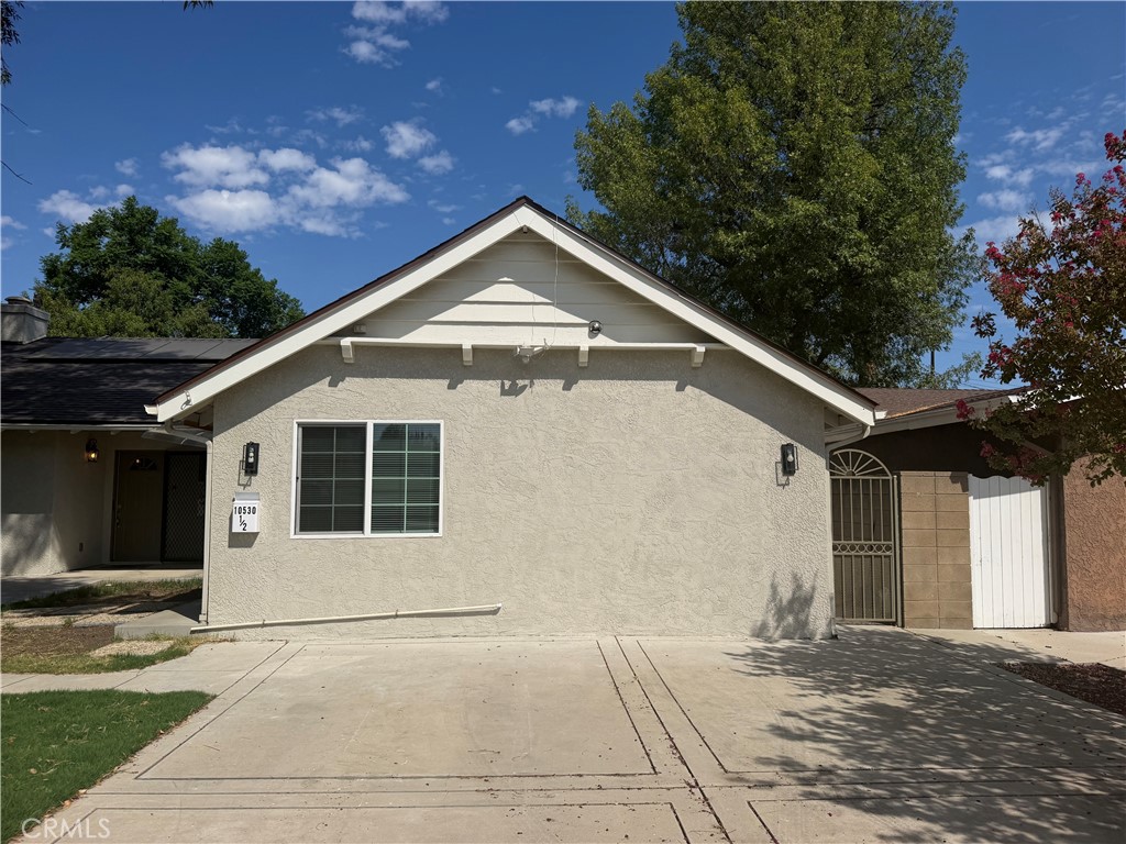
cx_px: 563
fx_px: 781
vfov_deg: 56.8
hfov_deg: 71.6
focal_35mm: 24
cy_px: 422
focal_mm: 6.76
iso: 80
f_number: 1.78
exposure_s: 1/10309
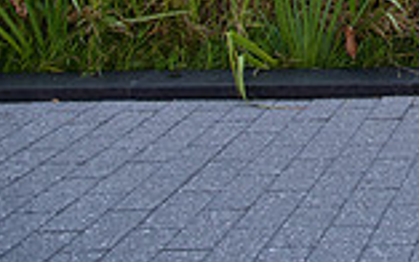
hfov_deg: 19.0
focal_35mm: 92
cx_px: 678
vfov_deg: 13.0
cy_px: -196
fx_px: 1050
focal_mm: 24
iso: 200
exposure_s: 1/400
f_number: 4
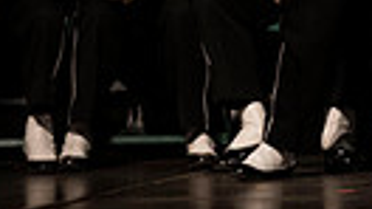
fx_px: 9097
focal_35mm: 923
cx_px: 645
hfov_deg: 2.3
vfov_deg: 1.3
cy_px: -249
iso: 2500
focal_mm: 200
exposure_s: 1/500
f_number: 2.8
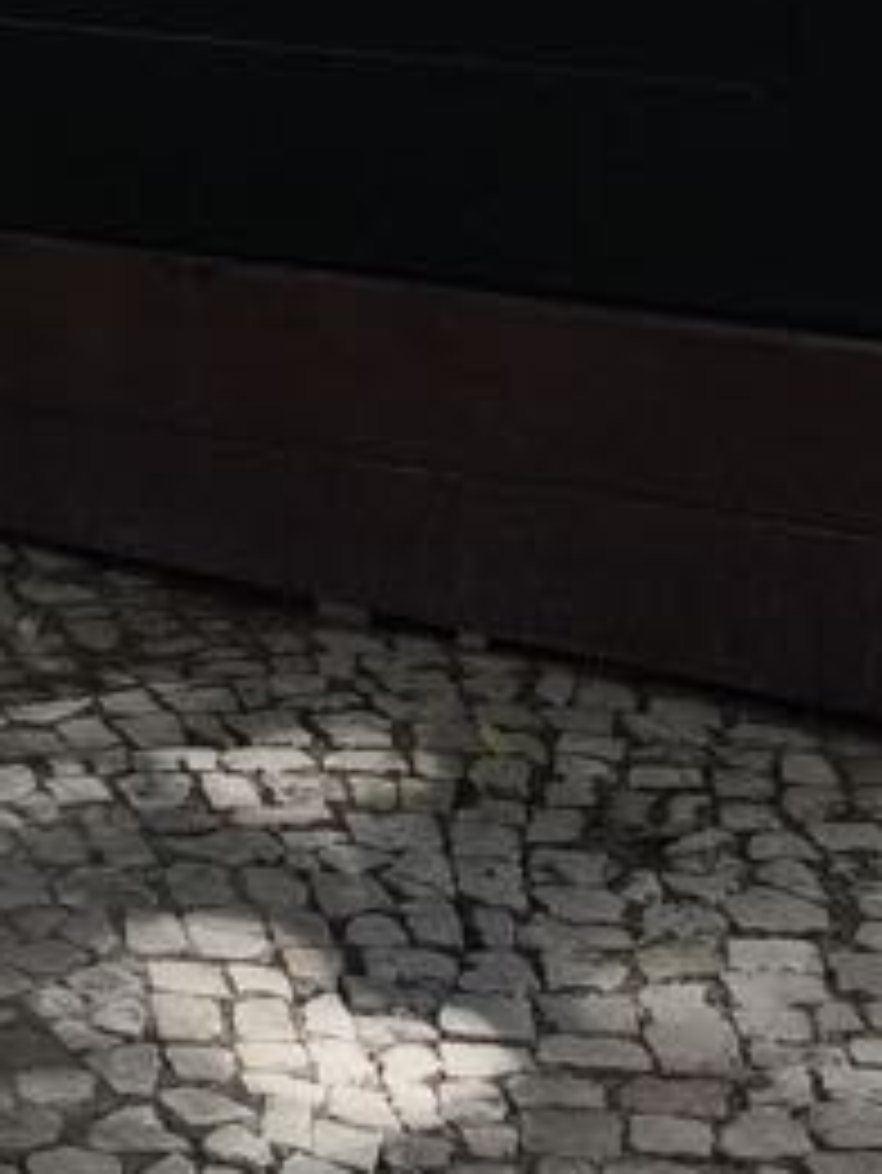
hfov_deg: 10.0
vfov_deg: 11.7
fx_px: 4786
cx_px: -688
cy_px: -1543
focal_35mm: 141
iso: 50
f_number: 1.6
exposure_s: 1/494
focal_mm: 6.57
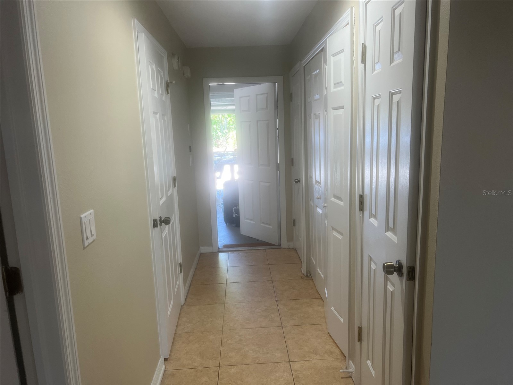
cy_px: 192
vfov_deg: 53.1
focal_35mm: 26
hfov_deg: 67.3
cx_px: 256
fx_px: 385
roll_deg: +2.3
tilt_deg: -8.7
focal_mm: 5.7
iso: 125
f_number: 1.5
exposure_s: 1/120
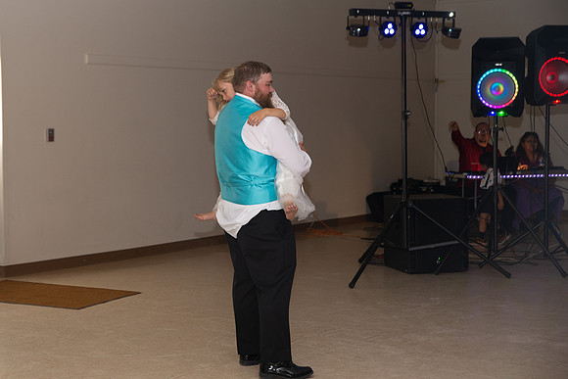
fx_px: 1098
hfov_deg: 28.9
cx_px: 227
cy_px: 181
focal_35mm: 70
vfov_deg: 19.6
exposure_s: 1/125
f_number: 3.5
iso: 800
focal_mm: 58
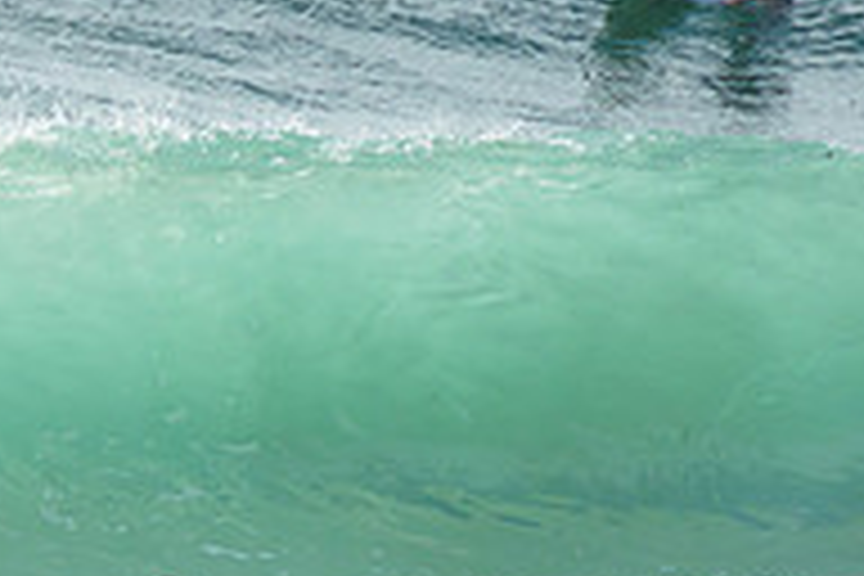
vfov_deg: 0.9
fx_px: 35637
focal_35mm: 1485
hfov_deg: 1.4
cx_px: -178
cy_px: 437
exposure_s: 1/1600
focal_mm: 400
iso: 200
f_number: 9
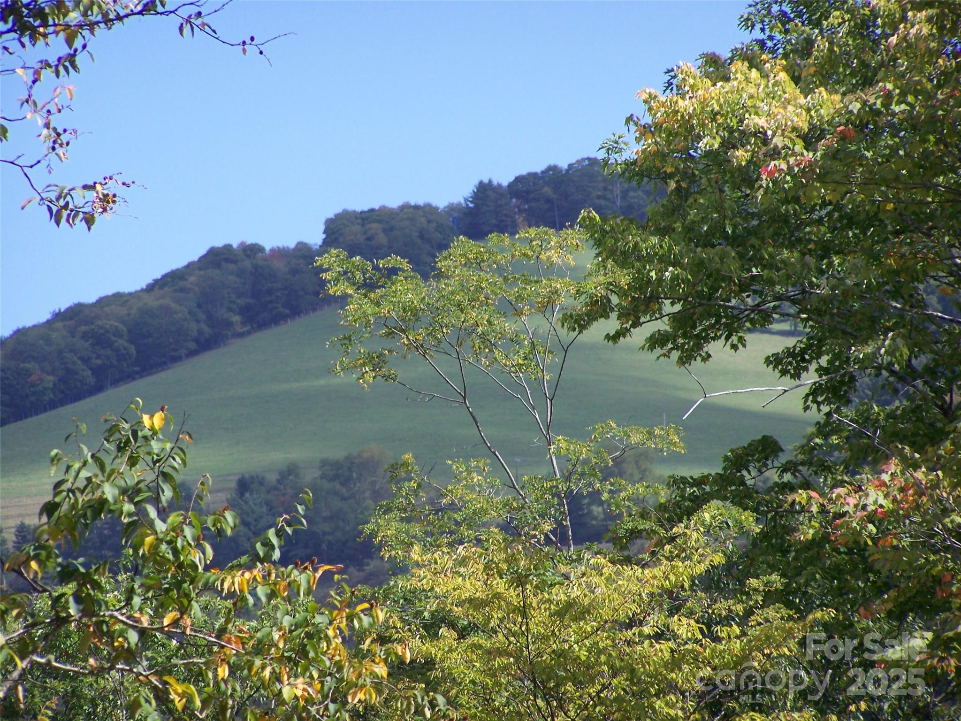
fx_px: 7440
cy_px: 360
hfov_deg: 7.4
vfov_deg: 5.5
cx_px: 480
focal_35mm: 268
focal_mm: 44.4
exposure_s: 1/400
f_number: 3.3
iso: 64
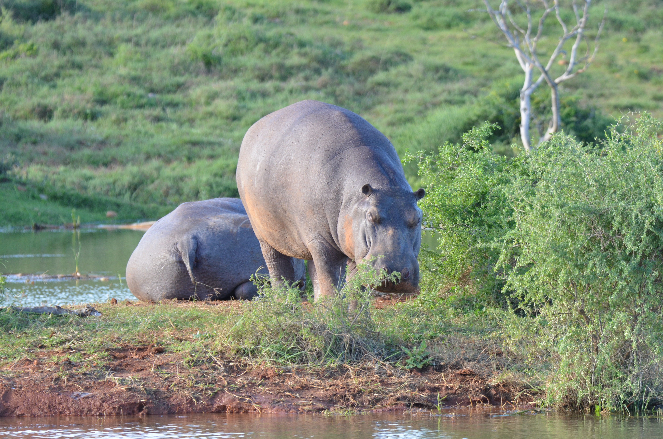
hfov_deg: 4.6
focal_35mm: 450
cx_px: 332
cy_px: 220
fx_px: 8270
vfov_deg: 3.0
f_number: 5.6
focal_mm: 300
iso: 500
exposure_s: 1/250
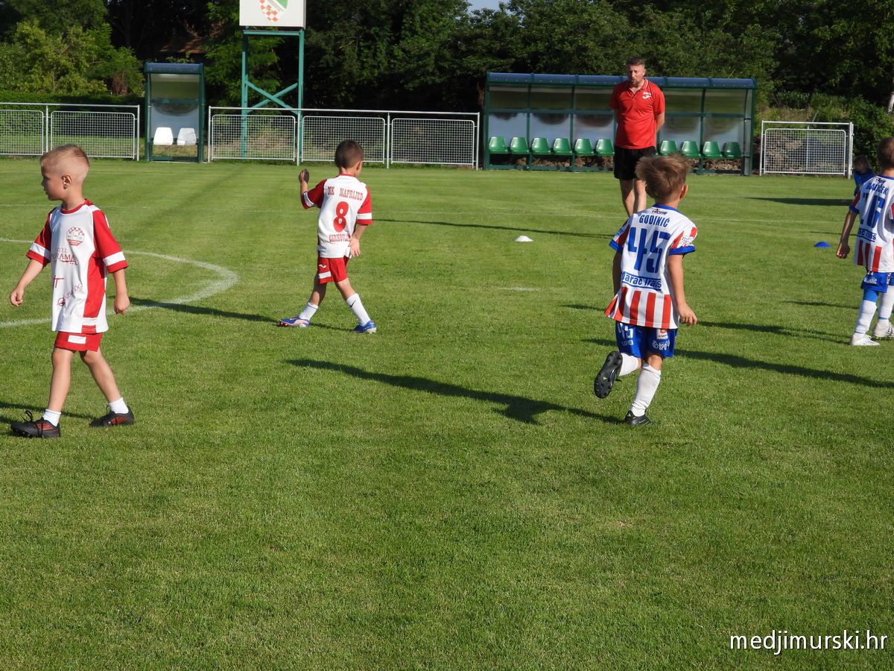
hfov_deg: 23.0
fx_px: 2195
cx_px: 447
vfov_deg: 17.4
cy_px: 336
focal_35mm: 85
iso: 100
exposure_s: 1/1250
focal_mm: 15.3
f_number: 3.5
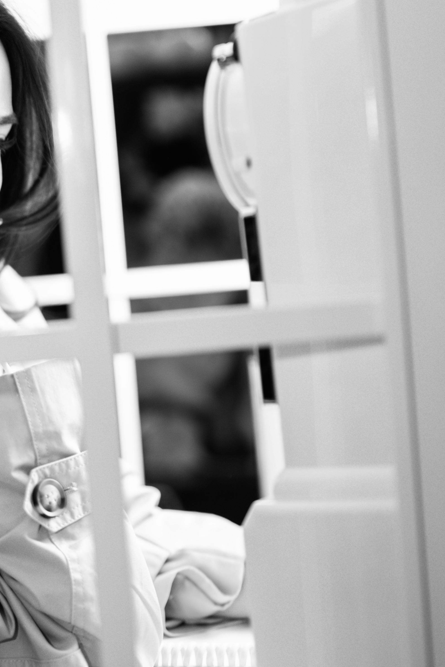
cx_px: 21
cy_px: 267
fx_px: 1539
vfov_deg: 24.4
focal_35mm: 83
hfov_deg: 16.2
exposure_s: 1/60
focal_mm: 35
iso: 320
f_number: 1.2
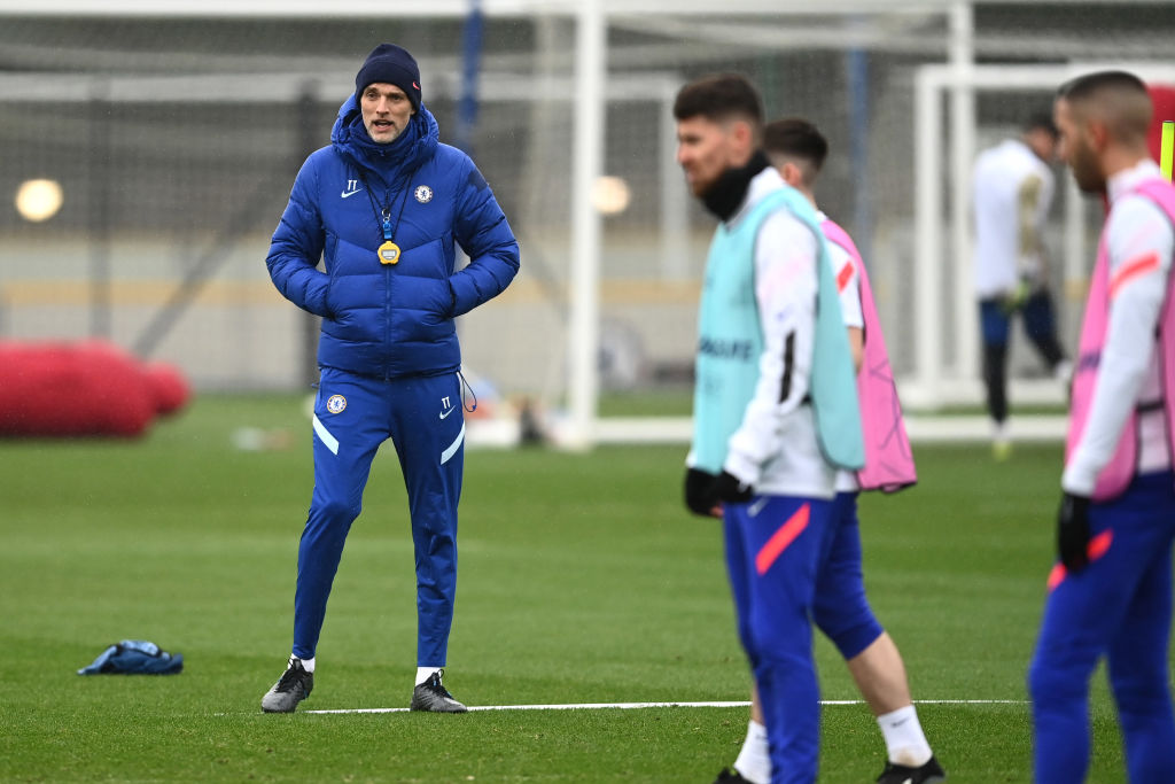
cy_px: 392
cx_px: 588
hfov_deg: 5.2
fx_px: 13056
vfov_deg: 3.4
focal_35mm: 400
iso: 1600
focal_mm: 400
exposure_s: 1/1600
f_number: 2.8
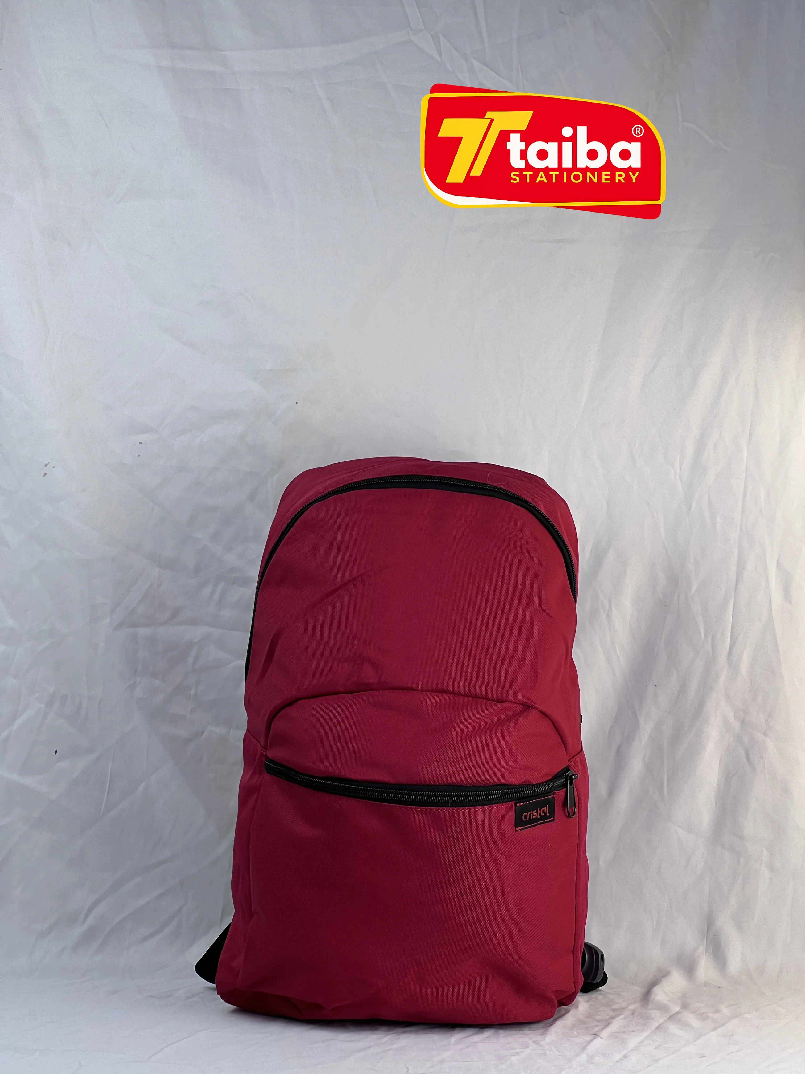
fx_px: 2388
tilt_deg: -0.5
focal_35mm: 77
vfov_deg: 25.3
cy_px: 537
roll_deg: -0.7
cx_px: 402
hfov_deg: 19.1
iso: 32
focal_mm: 9
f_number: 2.8
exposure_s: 1/120
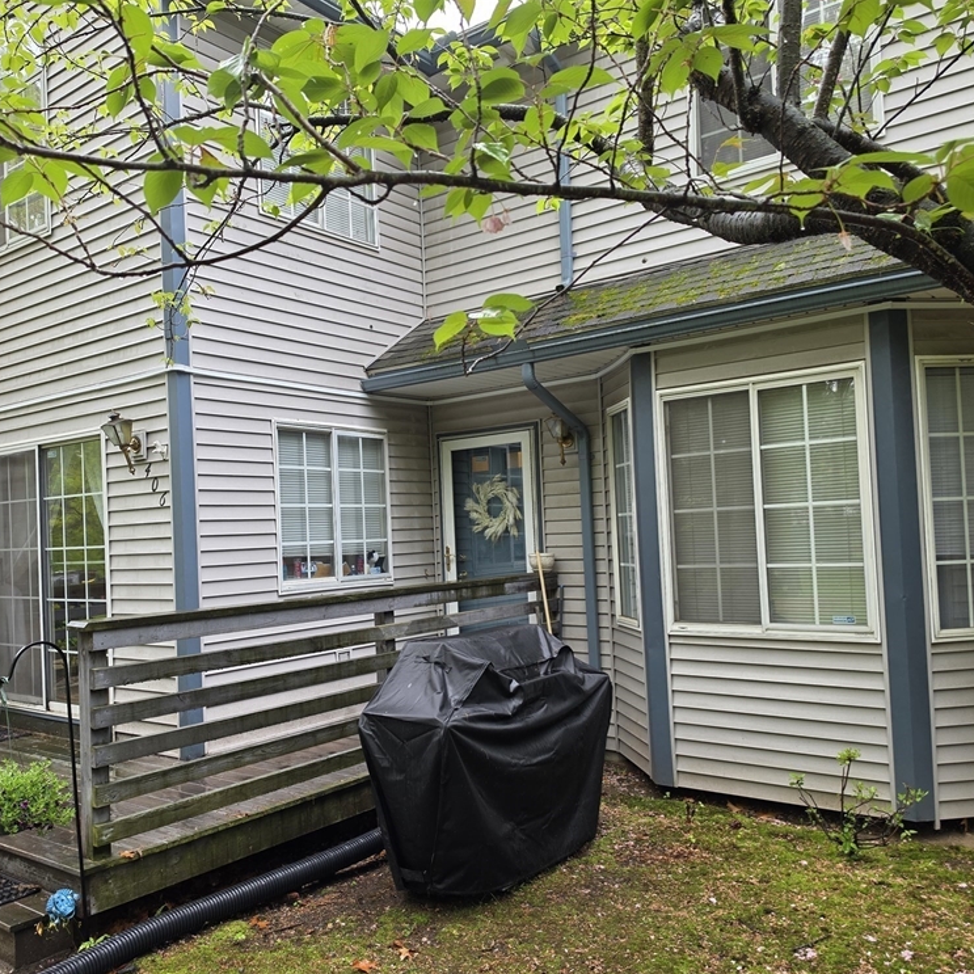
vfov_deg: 57.3
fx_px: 891
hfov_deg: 57.1
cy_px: 502
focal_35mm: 28
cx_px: 421
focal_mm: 6.5
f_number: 1.4
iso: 80
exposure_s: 1/180
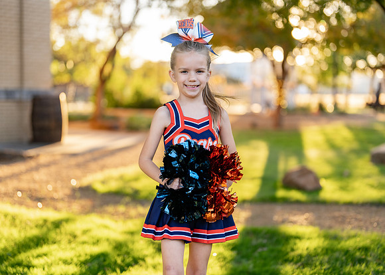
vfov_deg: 25.1
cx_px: 201
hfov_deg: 34.6
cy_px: 128
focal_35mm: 56
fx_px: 617
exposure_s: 1/500
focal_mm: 50
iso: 100
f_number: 1.2
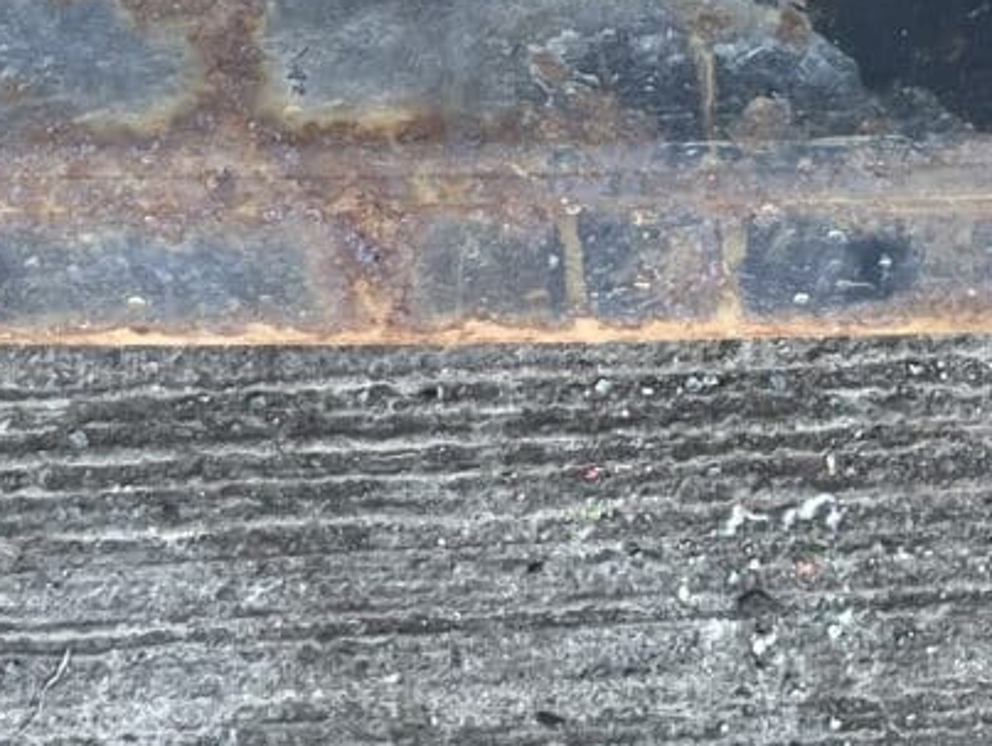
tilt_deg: -78.2
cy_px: -130
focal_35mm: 132
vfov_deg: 11.1
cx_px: 874
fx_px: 3786
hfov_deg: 14.8
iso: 40
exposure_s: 1/184
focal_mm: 5.1
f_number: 1.6
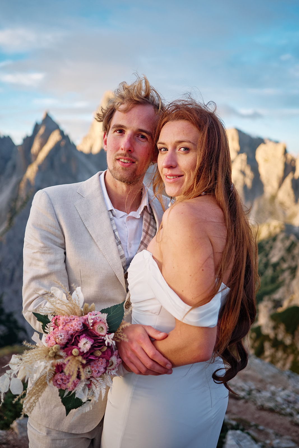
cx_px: 150
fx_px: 436
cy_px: 224
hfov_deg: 37.9
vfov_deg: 54.4
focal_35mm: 35
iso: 125
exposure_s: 1/600
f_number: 1.4
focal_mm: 23
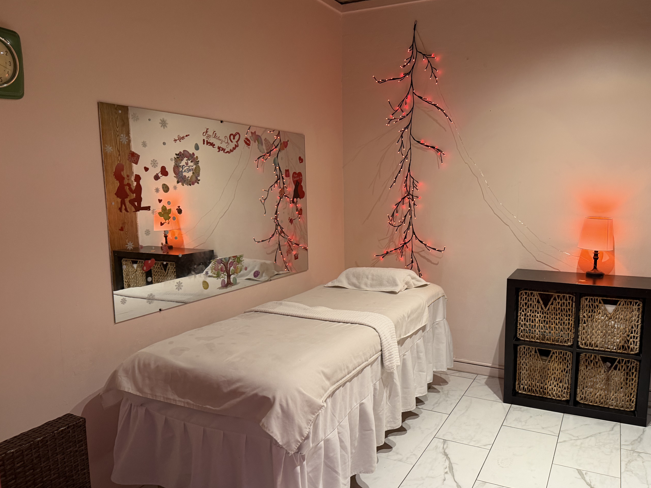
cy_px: 264
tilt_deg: -8.2
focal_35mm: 27
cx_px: 364
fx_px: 508
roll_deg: +0.4
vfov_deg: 51.3
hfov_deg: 65.1
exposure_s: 1/60
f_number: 1.78
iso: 250
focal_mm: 6.76
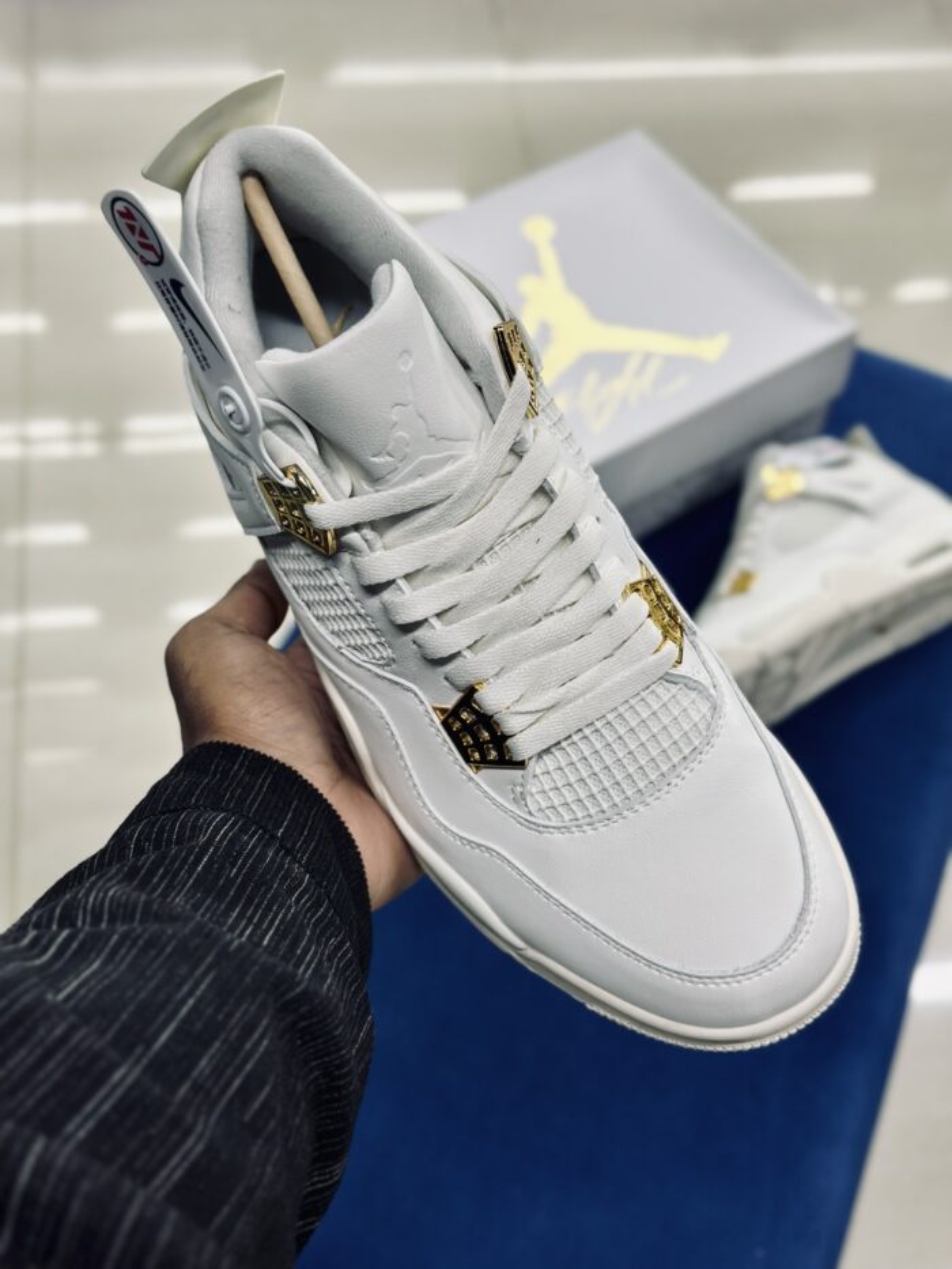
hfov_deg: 30.3
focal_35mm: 48
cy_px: 634
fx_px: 1760
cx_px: 476
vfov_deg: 39.7
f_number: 1.78
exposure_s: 1/154
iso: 64
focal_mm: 6.86
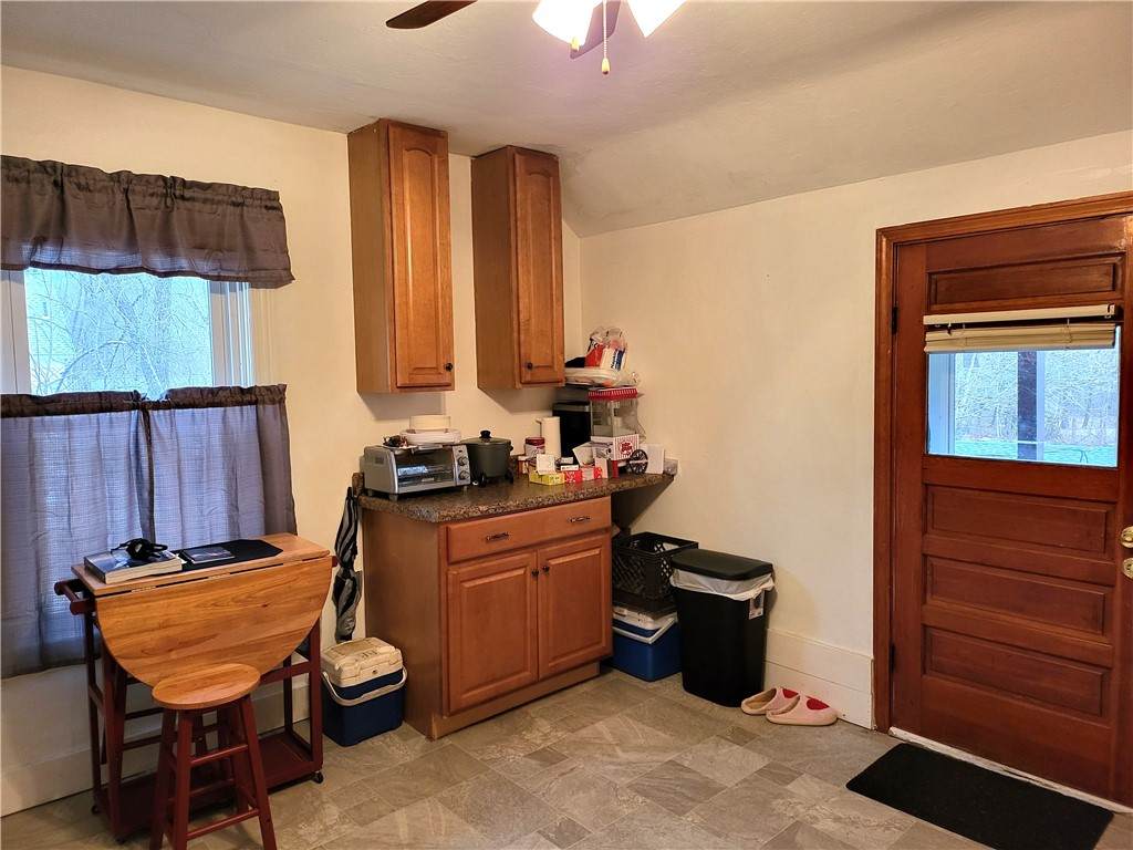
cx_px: 566
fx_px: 786
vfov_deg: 56.8
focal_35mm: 24
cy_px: 425
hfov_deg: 71.6
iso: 400
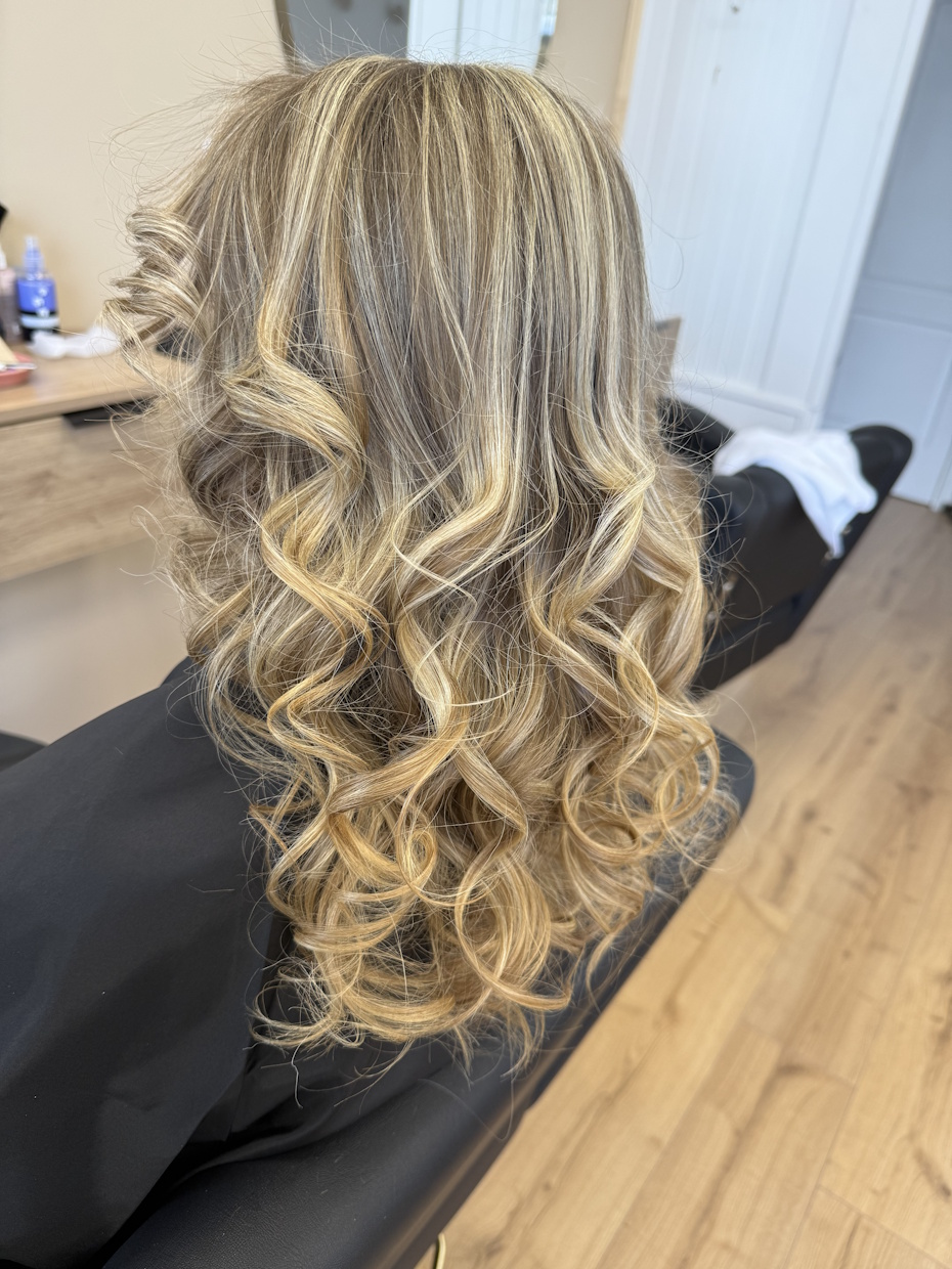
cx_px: 476
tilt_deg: -28.5
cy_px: 634
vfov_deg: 71.6
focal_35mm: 24
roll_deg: -6.6
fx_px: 880
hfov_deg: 56.8
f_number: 1.78
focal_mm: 6.76
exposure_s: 1/100
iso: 80
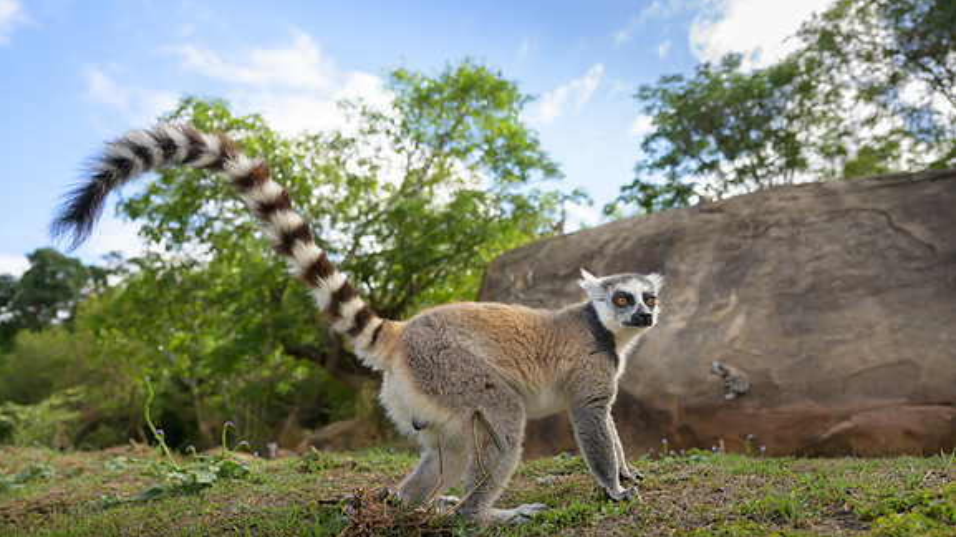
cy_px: 320
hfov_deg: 64.2
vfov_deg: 38.7
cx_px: 519
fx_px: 760
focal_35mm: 30
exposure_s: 1/1600
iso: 400
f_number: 4
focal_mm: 24
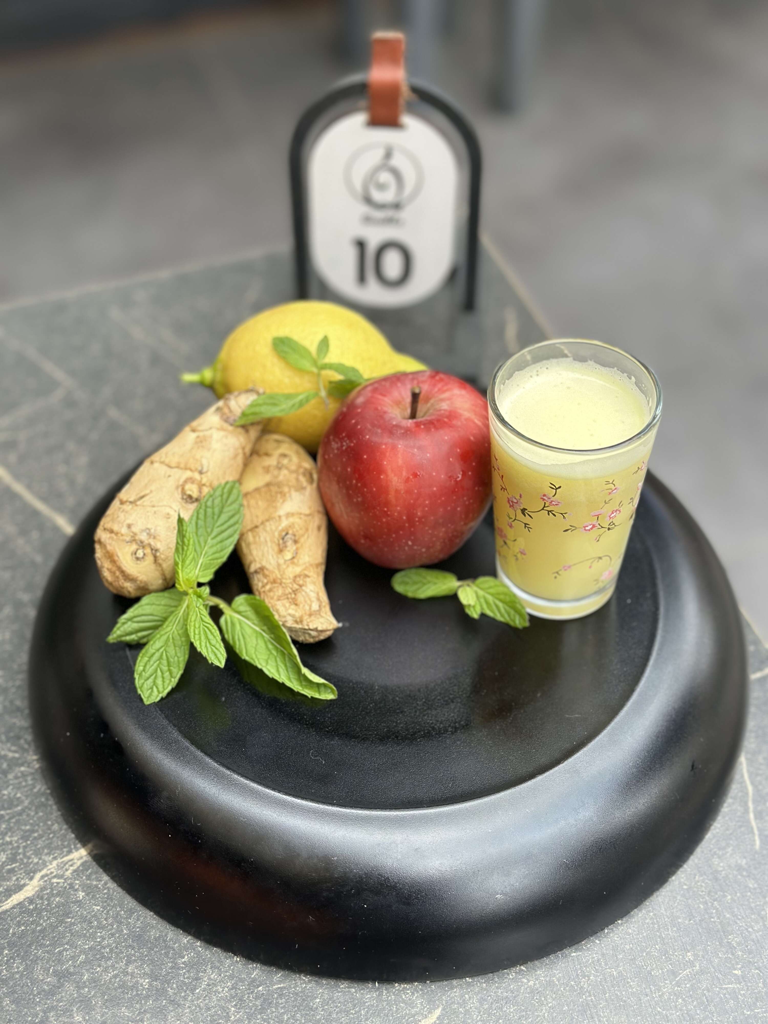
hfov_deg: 30.3
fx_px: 1420
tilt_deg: -47.6
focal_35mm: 48
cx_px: 384
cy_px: 512
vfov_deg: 39.7
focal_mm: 6.86
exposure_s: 1/100
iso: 80
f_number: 1.78
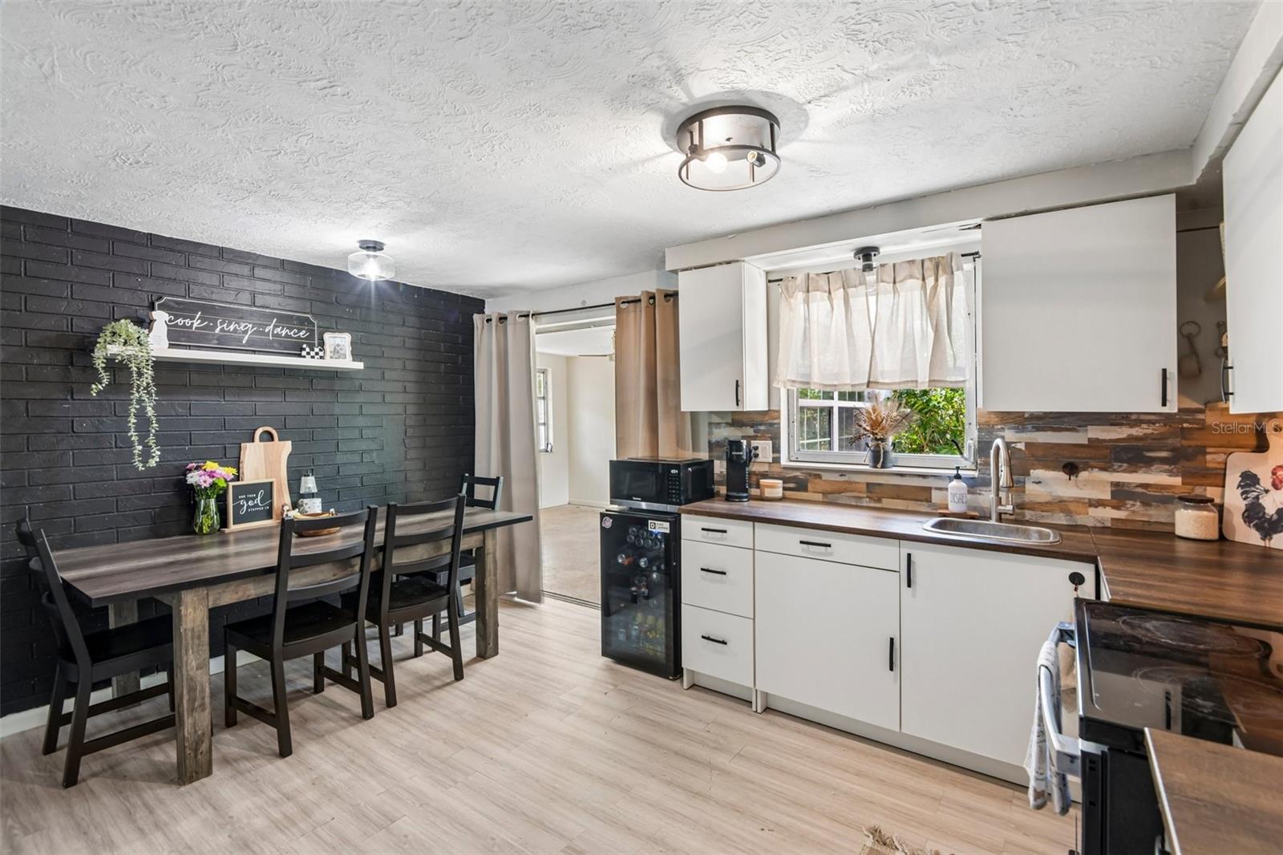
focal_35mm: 16
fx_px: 570
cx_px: 642
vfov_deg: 73.7
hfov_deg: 96.7
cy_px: 428
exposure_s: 1/13
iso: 400
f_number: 8
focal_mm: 16
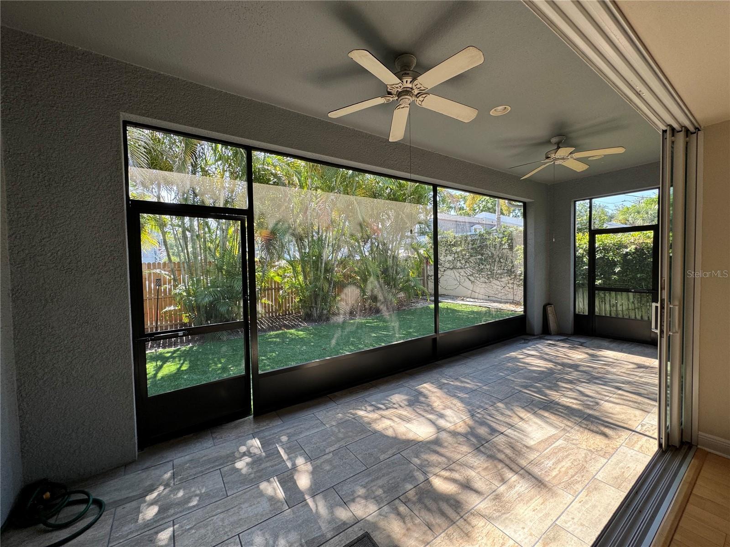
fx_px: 295
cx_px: 365
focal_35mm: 14
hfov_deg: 102.1
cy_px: 274
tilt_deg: -2.3
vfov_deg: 85.7
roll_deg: +1.1
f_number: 2.2
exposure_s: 1/99
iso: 50
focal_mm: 2.22
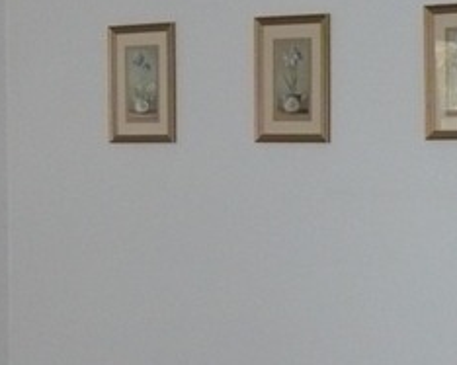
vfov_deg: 12.8
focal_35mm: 120
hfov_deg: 15.5
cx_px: -74
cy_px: 244
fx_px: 1622
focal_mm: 6.1
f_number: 2.8
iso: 250
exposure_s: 1/30
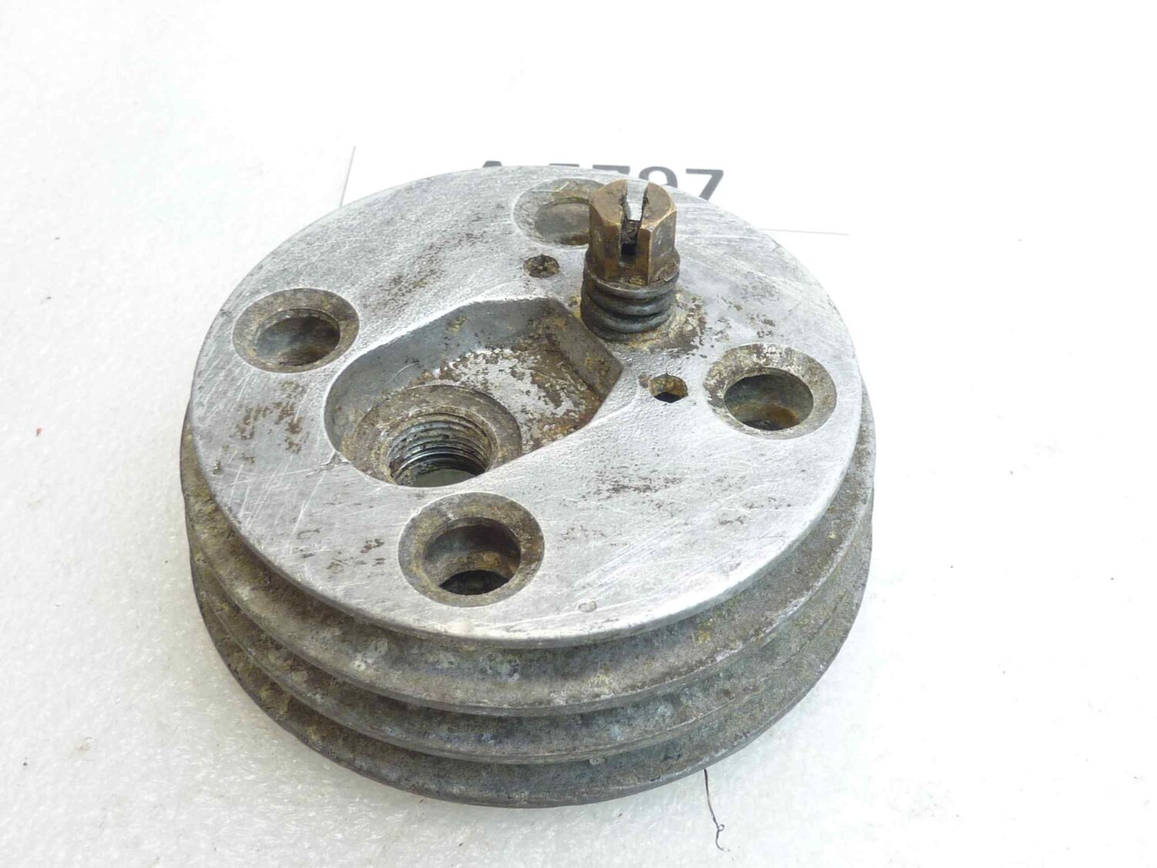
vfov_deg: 37.7
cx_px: 578
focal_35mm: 38
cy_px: 434
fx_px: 1270
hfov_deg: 49.0
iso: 80
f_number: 3.3
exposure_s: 1/13
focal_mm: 4.4
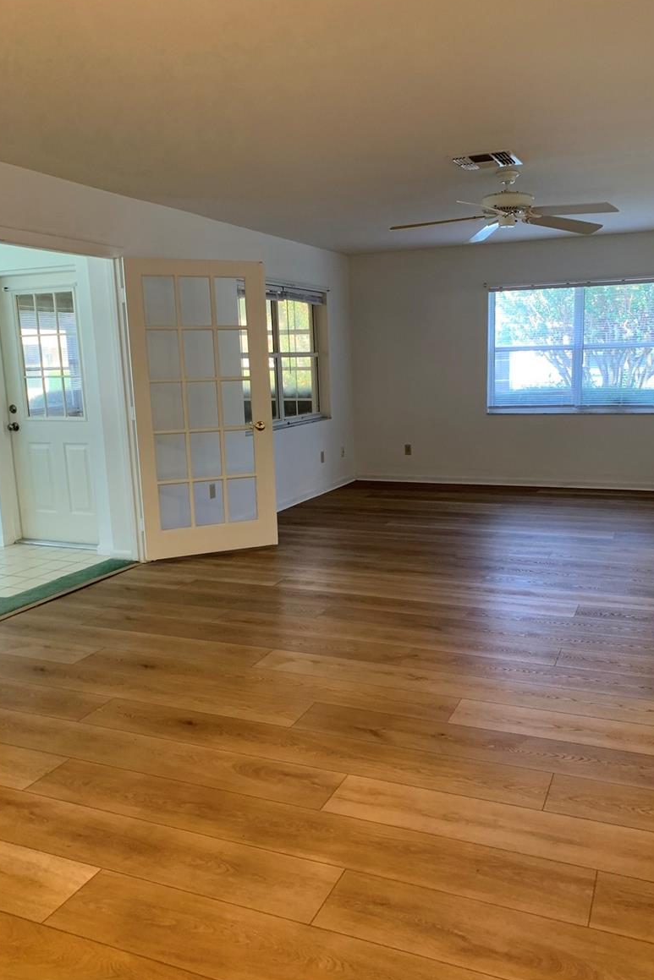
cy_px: 495
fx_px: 763
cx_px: 369
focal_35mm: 28
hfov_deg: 46.3
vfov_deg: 65.5
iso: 200
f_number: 1.8
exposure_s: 1/60
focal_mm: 4.25
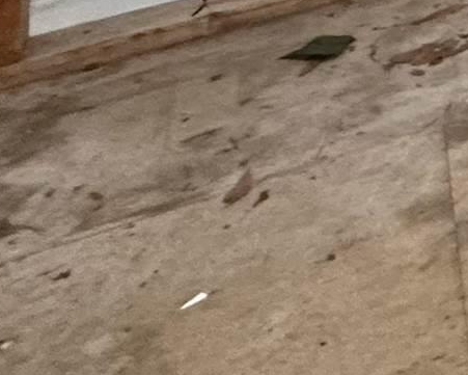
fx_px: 1288
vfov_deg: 11.0
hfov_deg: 13.4
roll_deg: -0.3
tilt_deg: +0.3
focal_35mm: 93
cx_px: 1196
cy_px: -738
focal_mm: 2.22
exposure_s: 1/77
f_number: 2.2
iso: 320
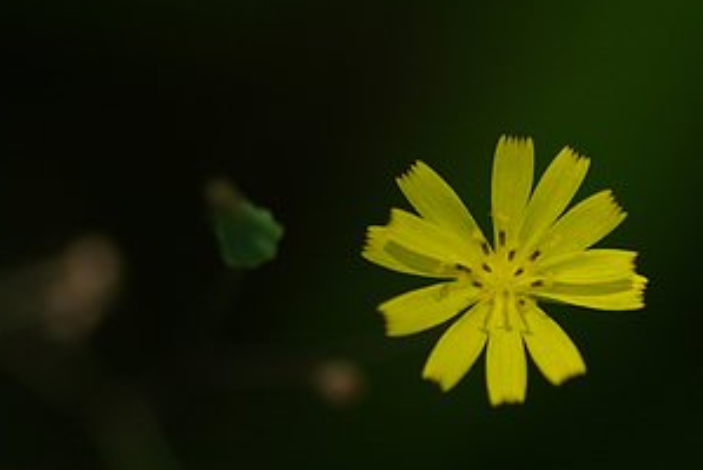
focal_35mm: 231
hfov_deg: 8.9
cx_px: 534
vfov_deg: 6.0
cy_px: 298
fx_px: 4515
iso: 200
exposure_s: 1/200
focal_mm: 90
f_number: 3.5
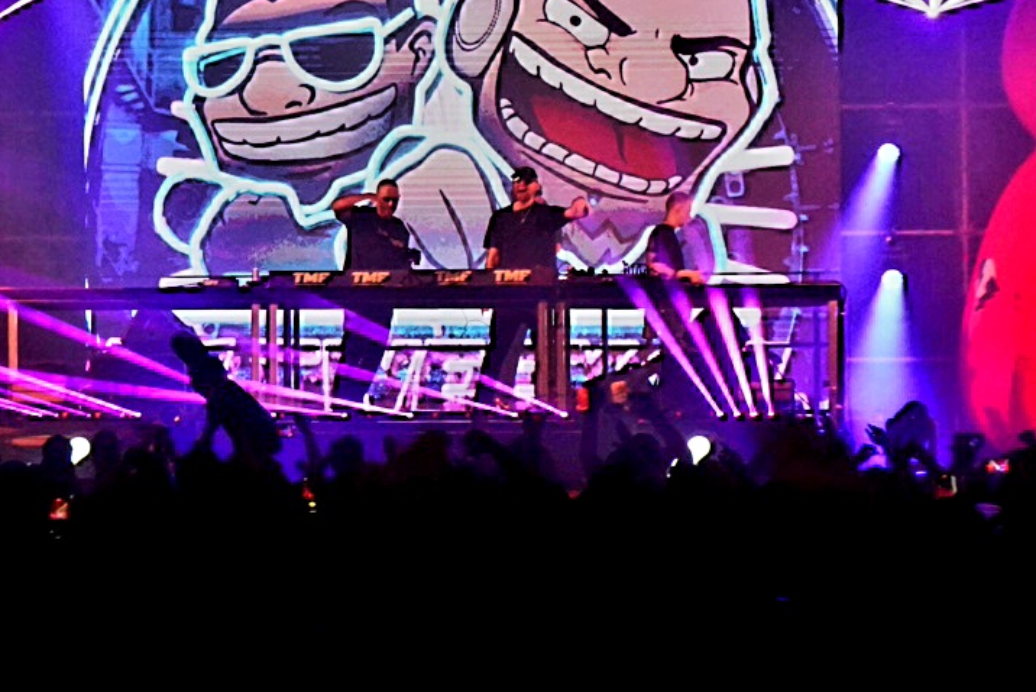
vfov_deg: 8.7
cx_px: 279
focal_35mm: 158
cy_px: 100
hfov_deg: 13.0
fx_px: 4548
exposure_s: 1/80
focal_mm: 70
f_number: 7.1
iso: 6400
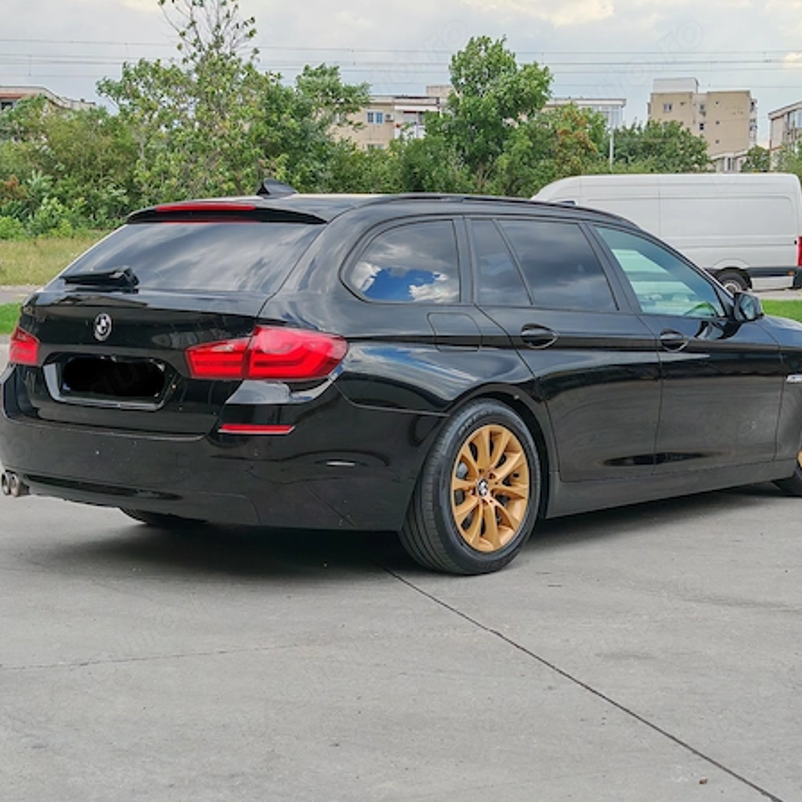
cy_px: 402
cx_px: 492
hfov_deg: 29.9
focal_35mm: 57
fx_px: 1494
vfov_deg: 30.0
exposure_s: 1/1700
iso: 50
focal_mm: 6.83
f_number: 2
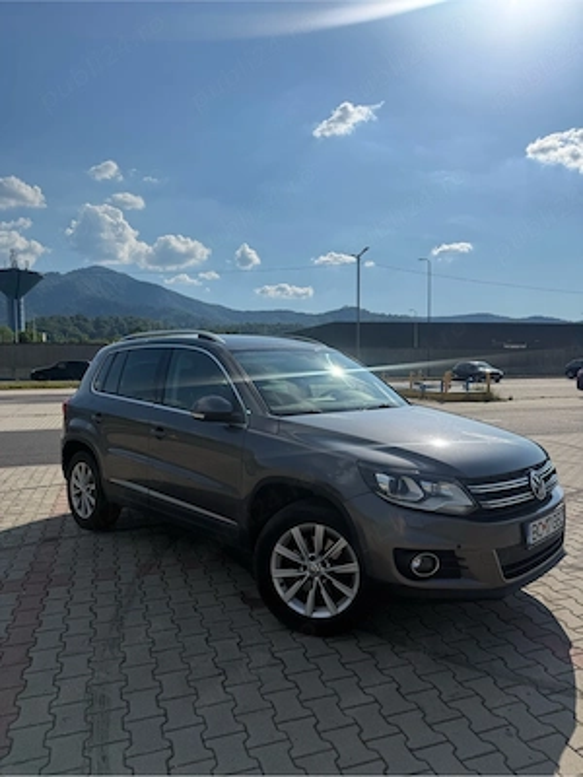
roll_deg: +0.5
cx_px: 292
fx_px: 539
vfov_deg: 71.6
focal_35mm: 24
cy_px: 388
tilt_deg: -3.6
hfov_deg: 56.8
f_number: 1.78
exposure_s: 1/14286
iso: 80
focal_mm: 6.76
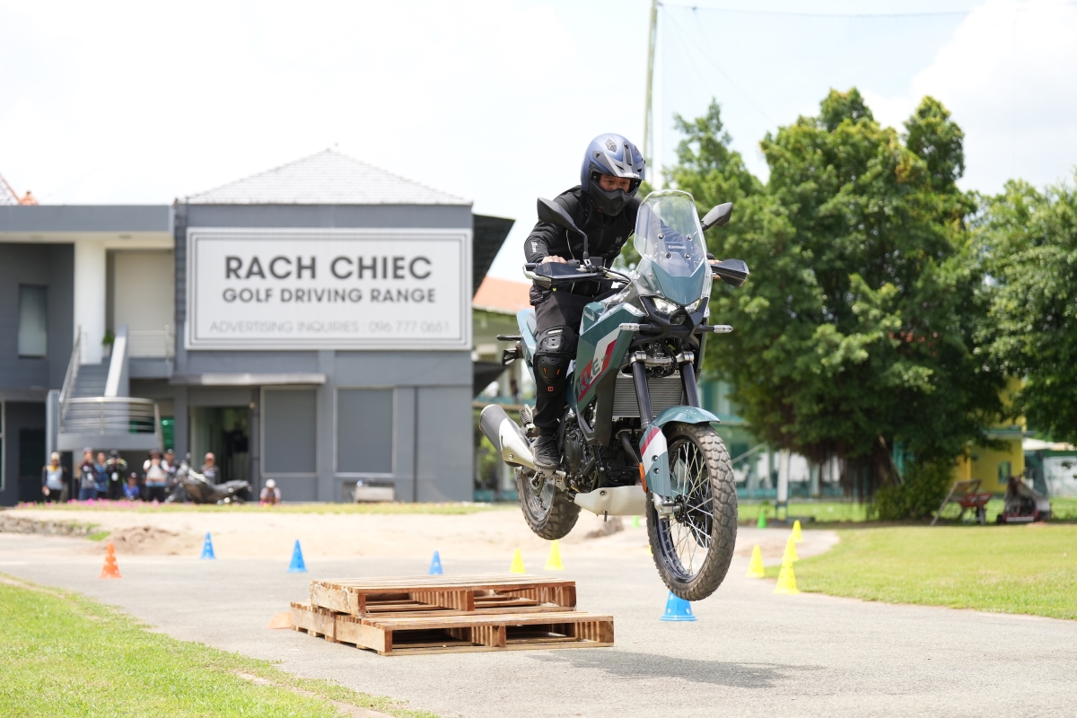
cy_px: 359
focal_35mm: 70
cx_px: 538
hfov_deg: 28.8
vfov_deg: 19.5
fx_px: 2094
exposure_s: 1/2000
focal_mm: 70
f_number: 2.8
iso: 250
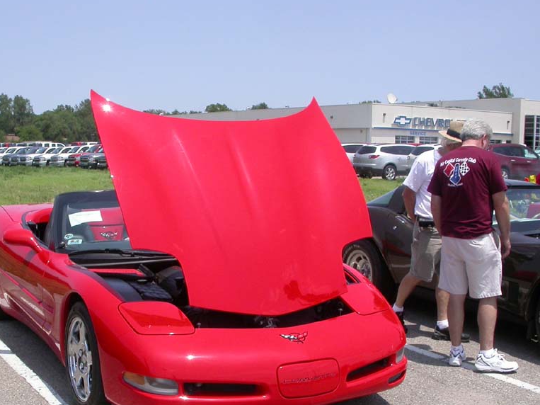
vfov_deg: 28.4
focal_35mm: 51
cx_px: 201
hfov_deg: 37.3
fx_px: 795
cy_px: 253
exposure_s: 1/351
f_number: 7.5
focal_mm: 7.85
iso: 100
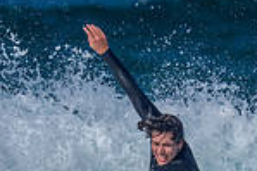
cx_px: 0
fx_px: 30463
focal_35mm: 4272
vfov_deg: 0.3
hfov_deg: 0.5
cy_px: 206
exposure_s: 1/2000
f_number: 6.3
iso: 180
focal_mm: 800
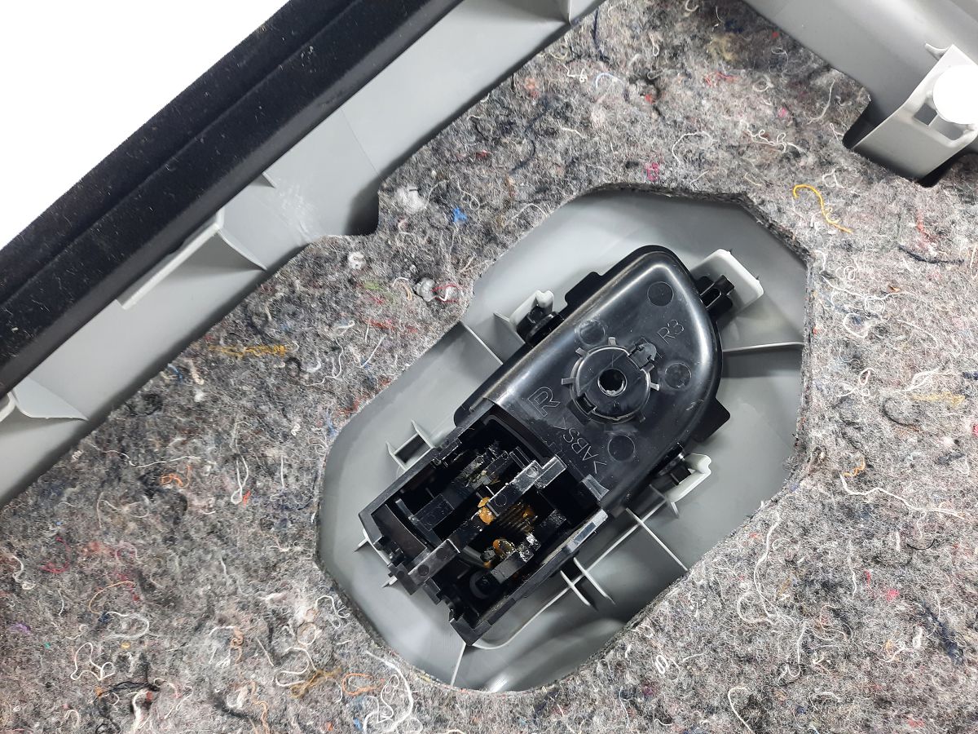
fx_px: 706
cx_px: 489
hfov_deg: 69.4
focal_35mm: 25
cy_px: 367
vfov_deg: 54.9
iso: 125
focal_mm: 4.6
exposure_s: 1/50
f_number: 2
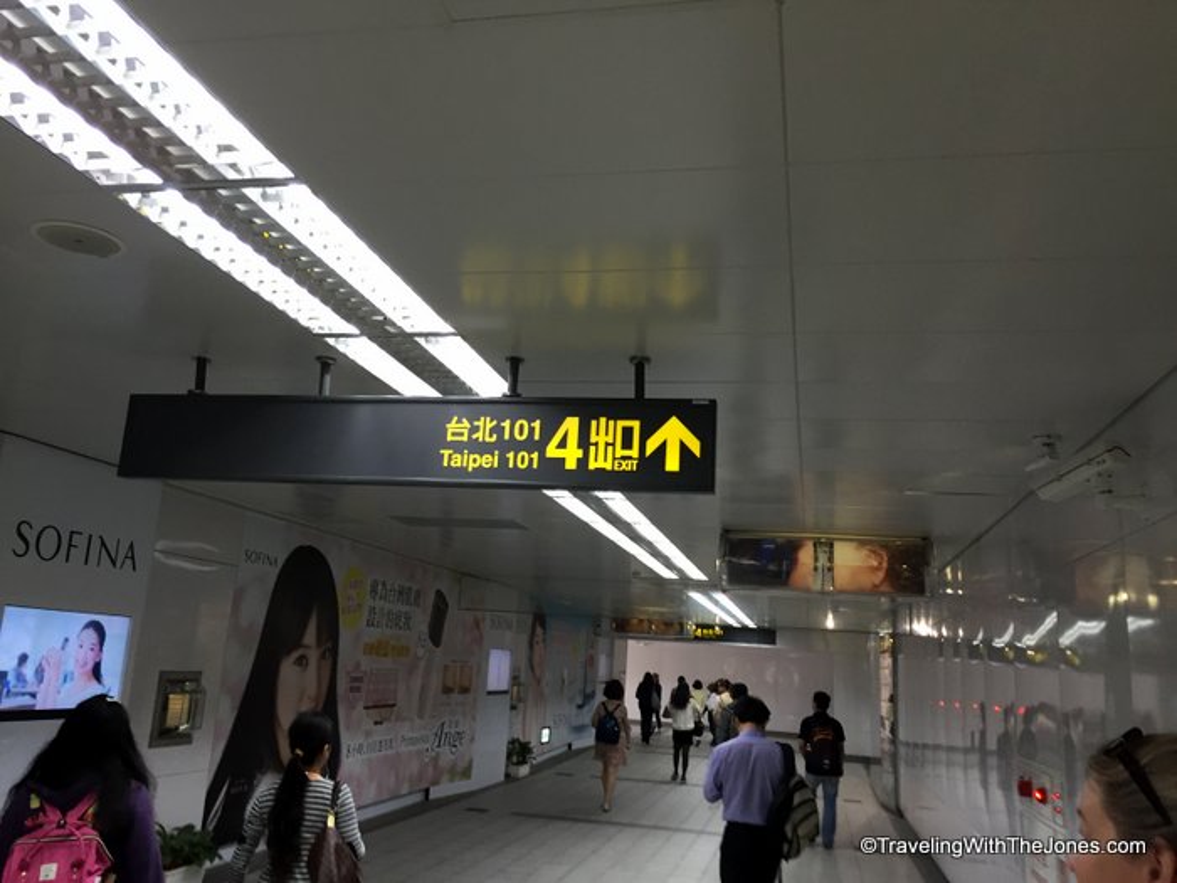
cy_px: 442
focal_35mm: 29
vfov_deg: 48.2
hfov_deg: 61.7
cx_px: 588
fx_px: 986
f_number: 2.2
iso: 40
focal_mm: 4.15
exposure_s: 1/30
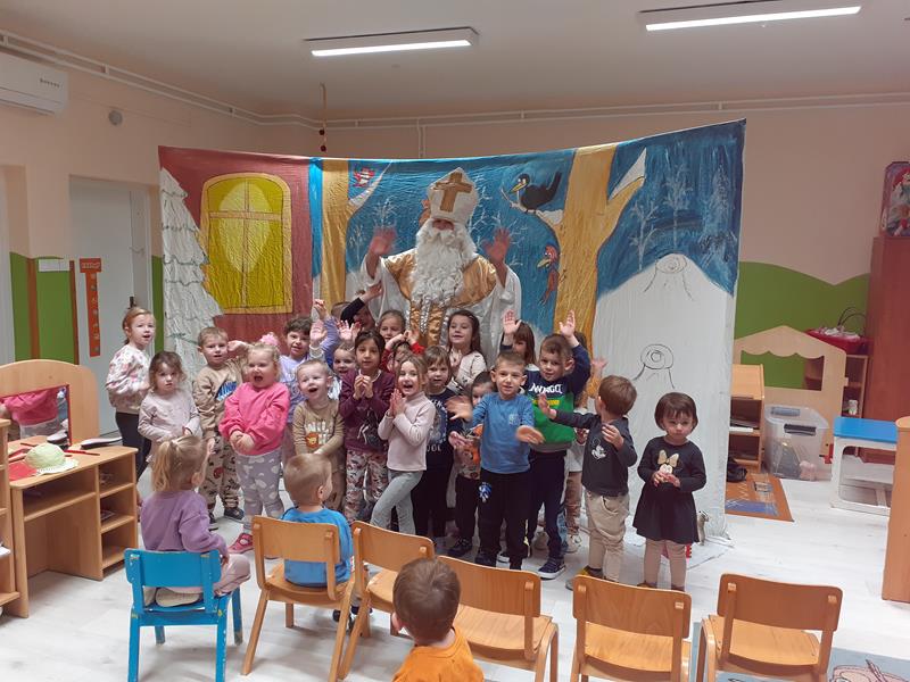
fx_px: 710
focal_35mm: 27
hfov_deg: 65.3
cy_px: 341
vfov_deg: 51.4
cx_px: 455
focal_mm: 3.6
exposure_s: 1/50
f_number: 1.9
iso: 100
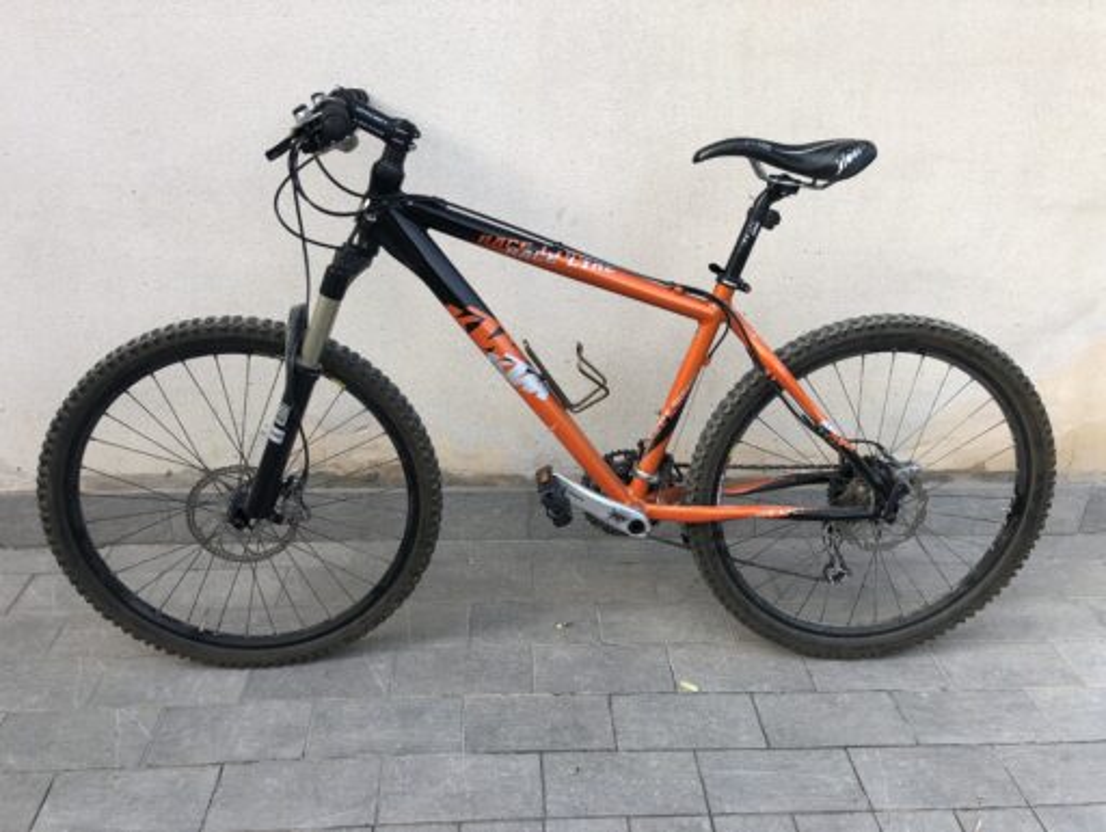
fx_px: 895
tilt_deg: -24.5
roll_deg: -1.6
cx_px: 553
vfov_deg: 49.8
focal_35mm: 28
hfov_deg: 63.4
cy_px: 416
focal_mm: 4
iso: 20
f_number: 1.8
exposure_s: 1/196
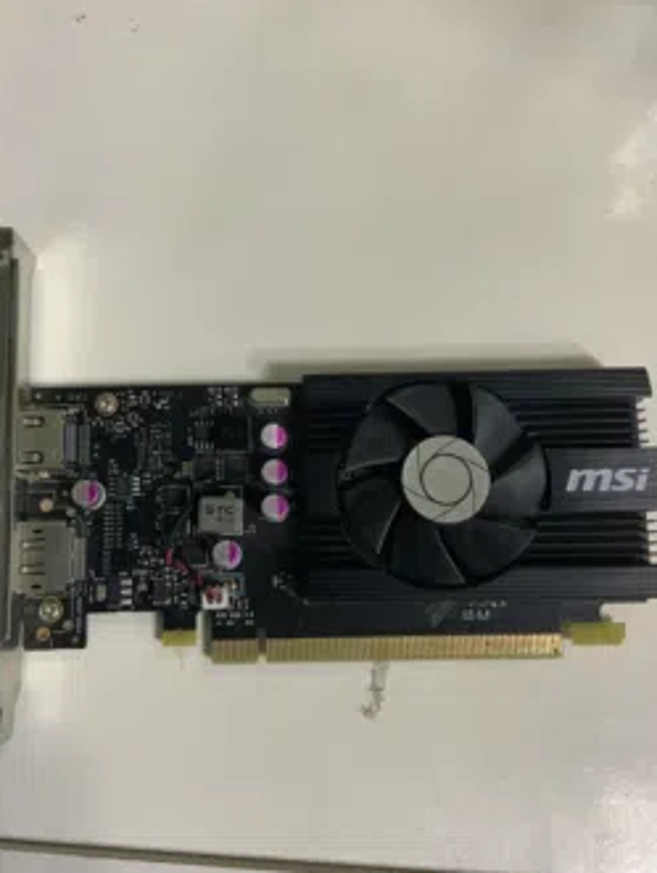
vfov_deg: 52.6
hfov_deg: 40.7
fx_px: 884
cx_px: 282
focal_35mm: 35
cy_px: 427
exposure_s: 1/50
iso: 100
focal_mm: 3
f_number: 1.8
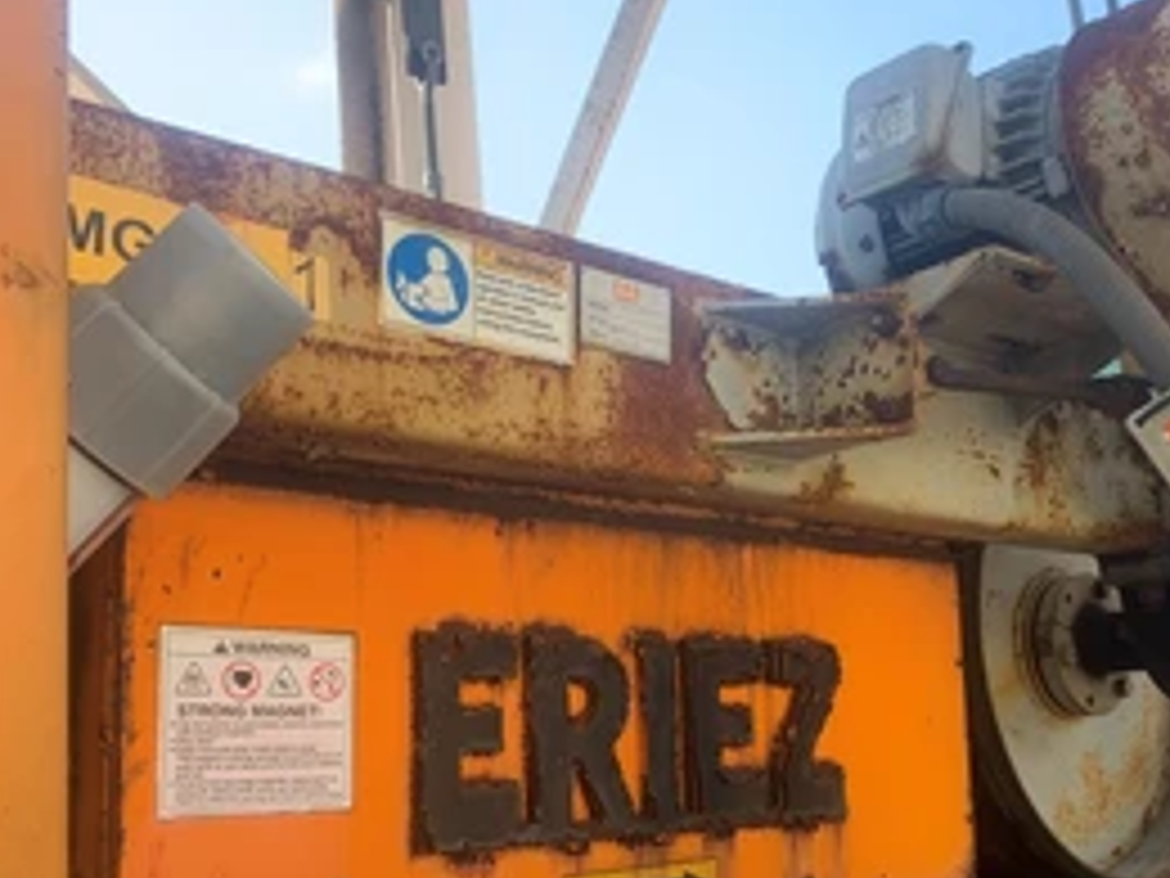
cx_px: 639
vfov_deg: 35.6
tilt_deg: +11.2
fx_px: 1352
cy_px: 581
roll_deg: +5.2
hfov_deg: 46.7
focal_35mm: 40
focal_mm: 4.25
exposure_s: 1/307
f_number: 1.8
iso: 25
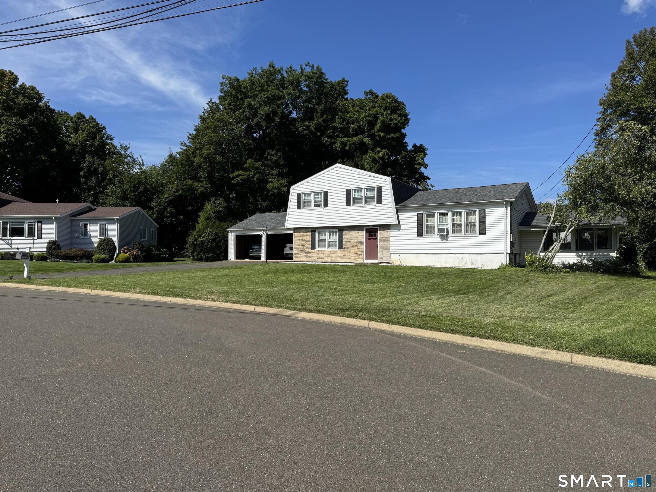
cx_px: 328
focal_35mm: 24
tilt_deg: +2.1
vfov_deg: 56.8
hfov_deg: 71.6
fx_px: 455
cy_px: 246
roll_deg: +0.0
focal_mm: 6.76
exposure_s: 1/5348
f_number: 1.78
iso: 80
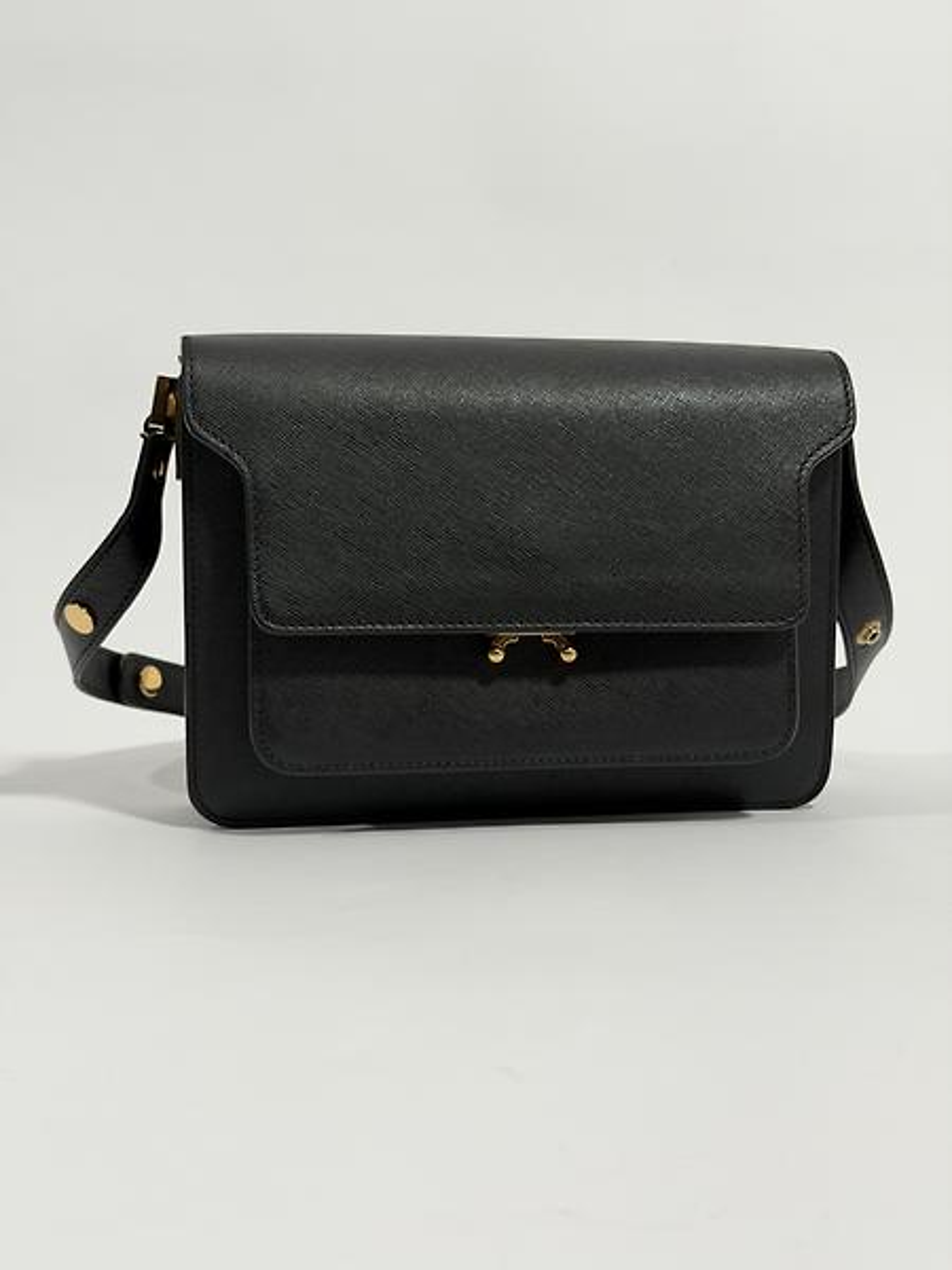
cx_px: 476
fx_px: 1760
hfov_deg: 30.3
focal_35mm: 48
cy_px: 635
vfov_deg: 39.7
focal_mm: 6.76
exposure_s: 1/100
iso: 64
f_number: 1.78
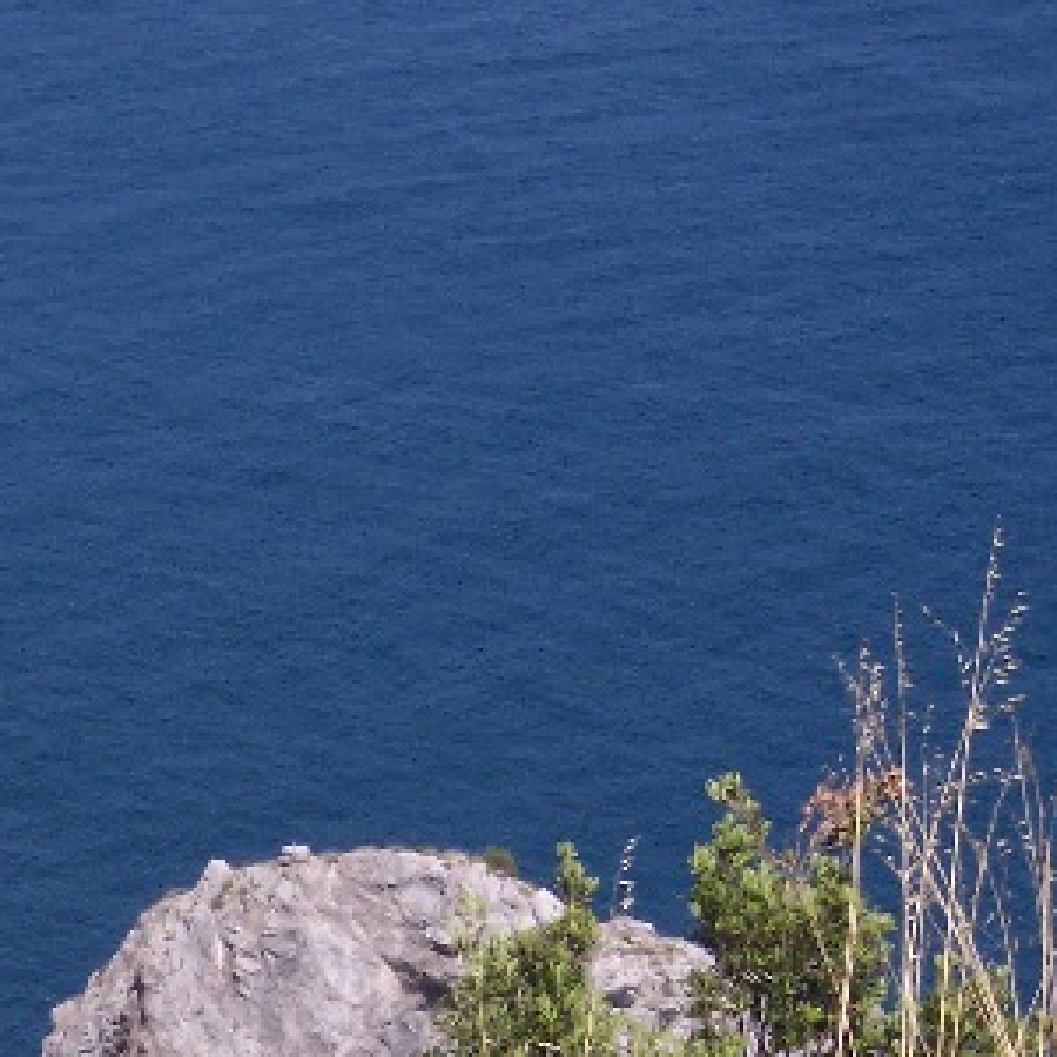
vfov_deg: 6.5
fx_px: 9293
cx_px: -95
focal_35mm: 269
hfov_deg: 6.5
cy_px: 775
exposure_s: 1/350
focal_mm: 24
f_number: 8
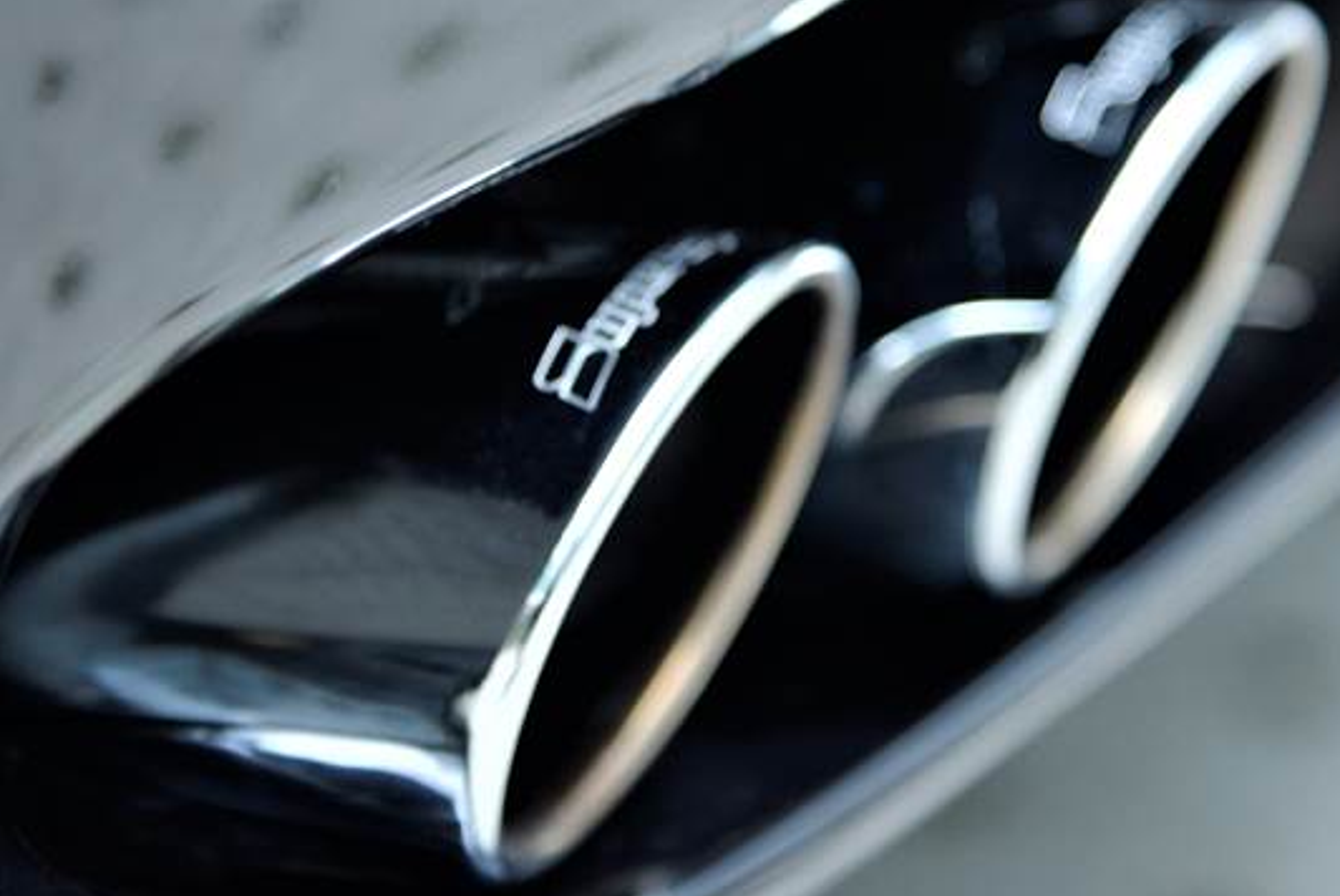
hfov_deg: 9.5
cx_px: 640
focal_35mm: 216
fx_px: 8049
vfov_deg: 6.4
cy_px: 302
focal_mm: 120
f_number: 4
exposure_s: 1/30
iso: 1000
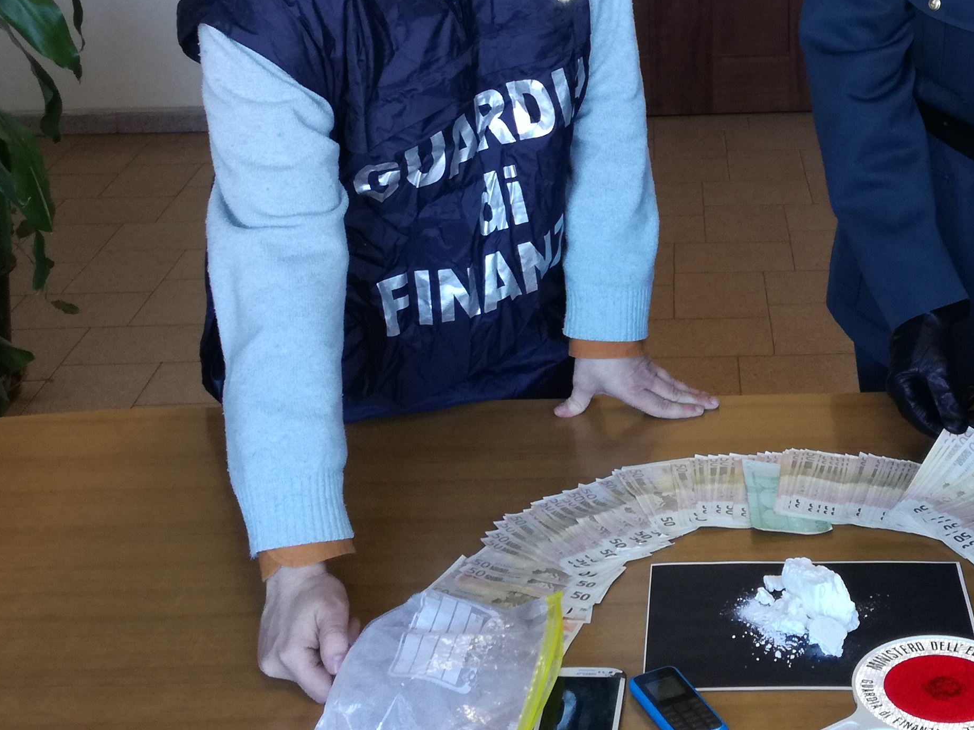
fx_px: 1716
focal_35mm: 61
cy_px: 117
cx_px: 730
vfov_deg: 23.6
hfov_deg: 31.1
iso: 100
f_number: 2
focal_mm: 3.79
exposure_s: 1/33.3
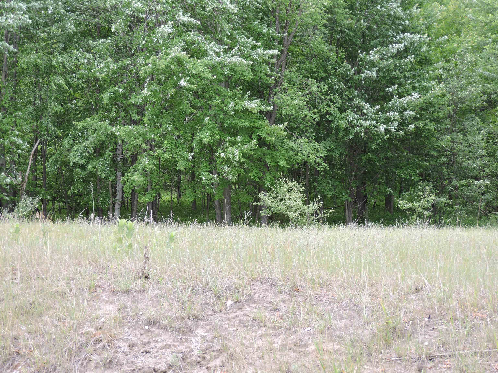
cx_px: 249
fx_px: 1079
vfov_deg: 19.6
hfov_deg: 26.0
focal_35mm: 75
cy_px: 186
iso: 100
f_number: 3.9
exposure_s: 1/100
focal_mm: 13.4
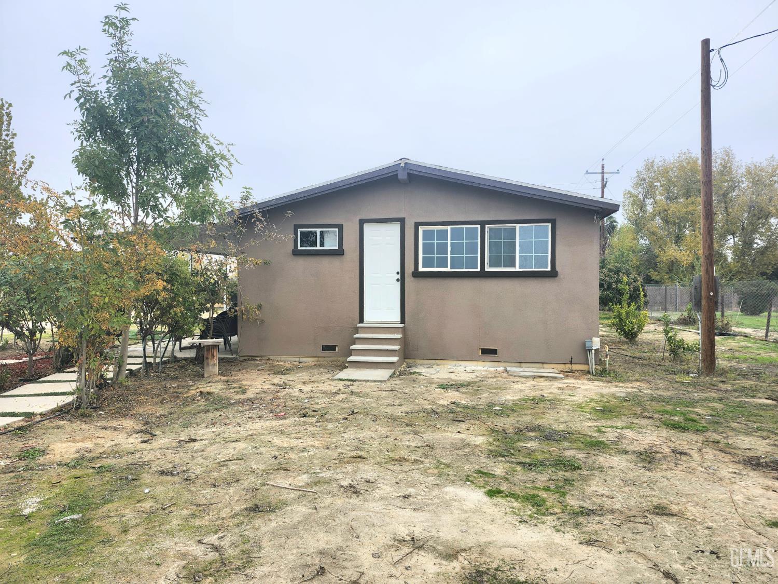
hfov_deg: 73.9
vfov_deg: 58.9
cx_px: 389
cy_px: 292
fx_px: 517
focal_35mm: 23
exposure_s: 1/500
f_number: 1.8
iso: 25
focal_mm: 5.54
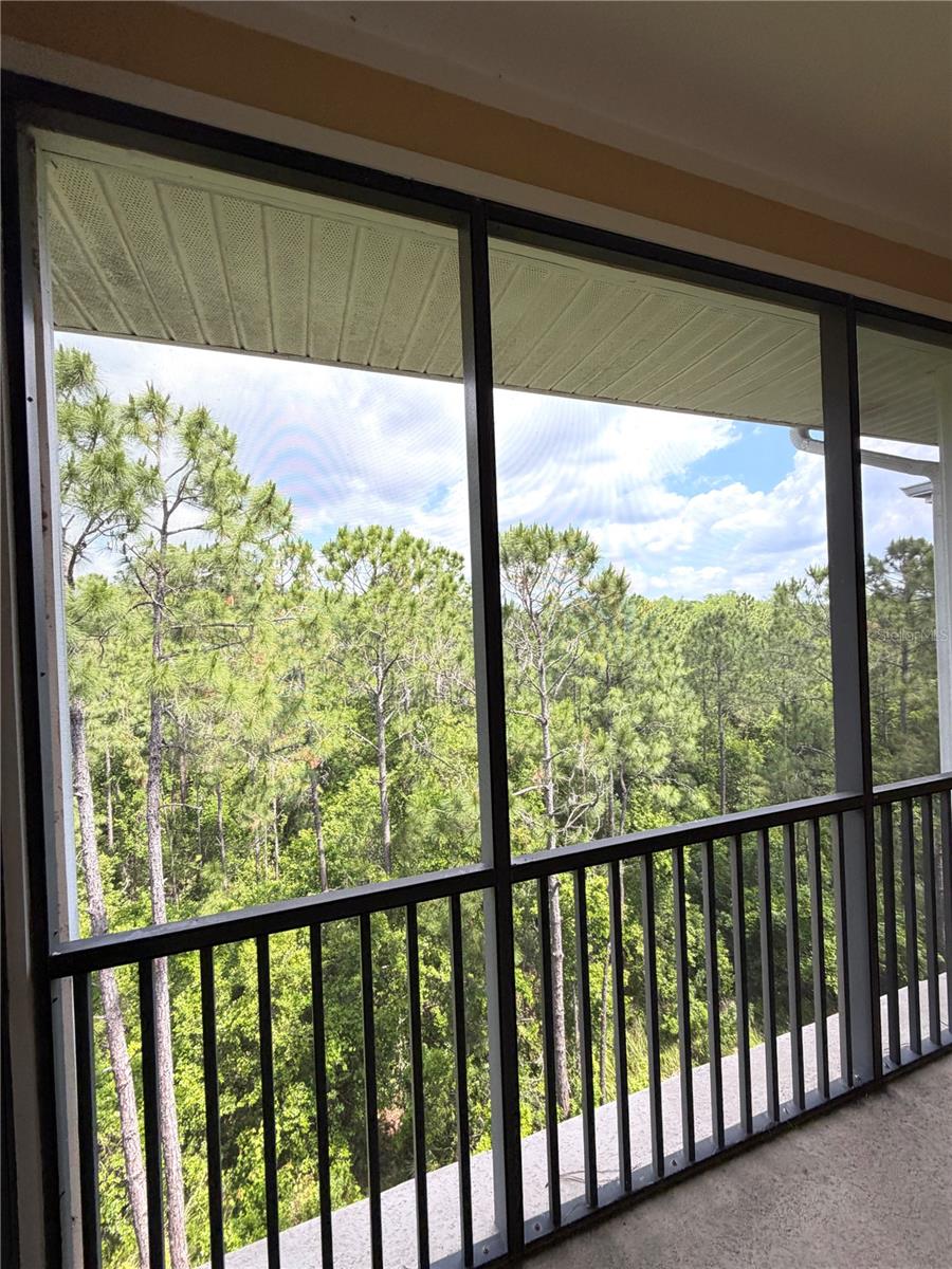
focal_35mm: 14
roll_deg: +2.3
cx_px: 476
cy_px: 634
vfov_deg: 102.1
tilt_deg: -0.6
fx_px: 513
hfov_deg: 85.7
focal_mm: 2.22
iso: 64
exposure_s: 1/502
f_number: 2.2
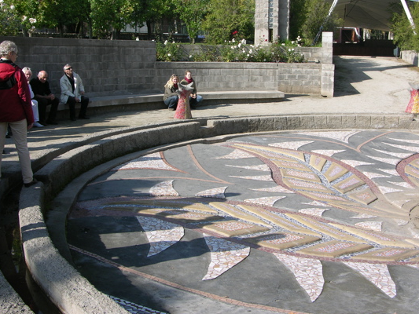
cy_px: 130
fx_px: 508
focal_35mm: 42
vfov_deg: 34.3
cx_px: 222
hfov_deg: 44.8
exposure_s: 1/196
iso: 50
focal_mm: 8.9
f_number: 5
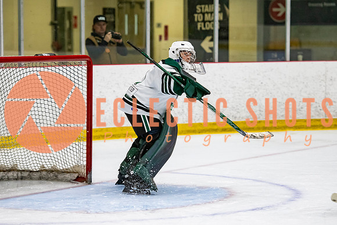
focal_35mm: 183
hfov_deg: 11.2
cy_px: 128
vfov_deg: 7.5
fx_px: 1714
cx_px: 177
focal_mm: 130
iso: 2000
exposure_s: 1/640
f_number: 3.2
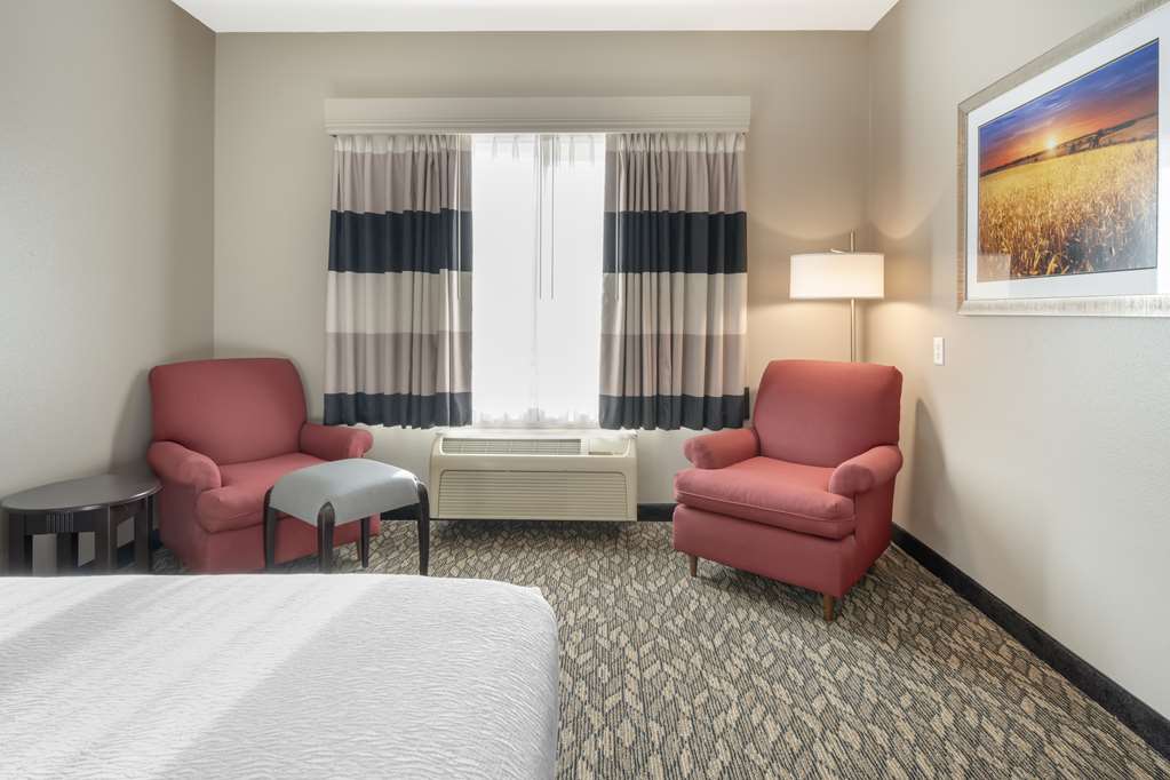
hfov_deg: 90.0
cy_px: 390
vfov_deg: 67.4
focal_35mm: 18
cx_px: 585
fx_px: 585
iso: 400
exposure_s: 1/2.5
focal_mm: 18
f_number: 10
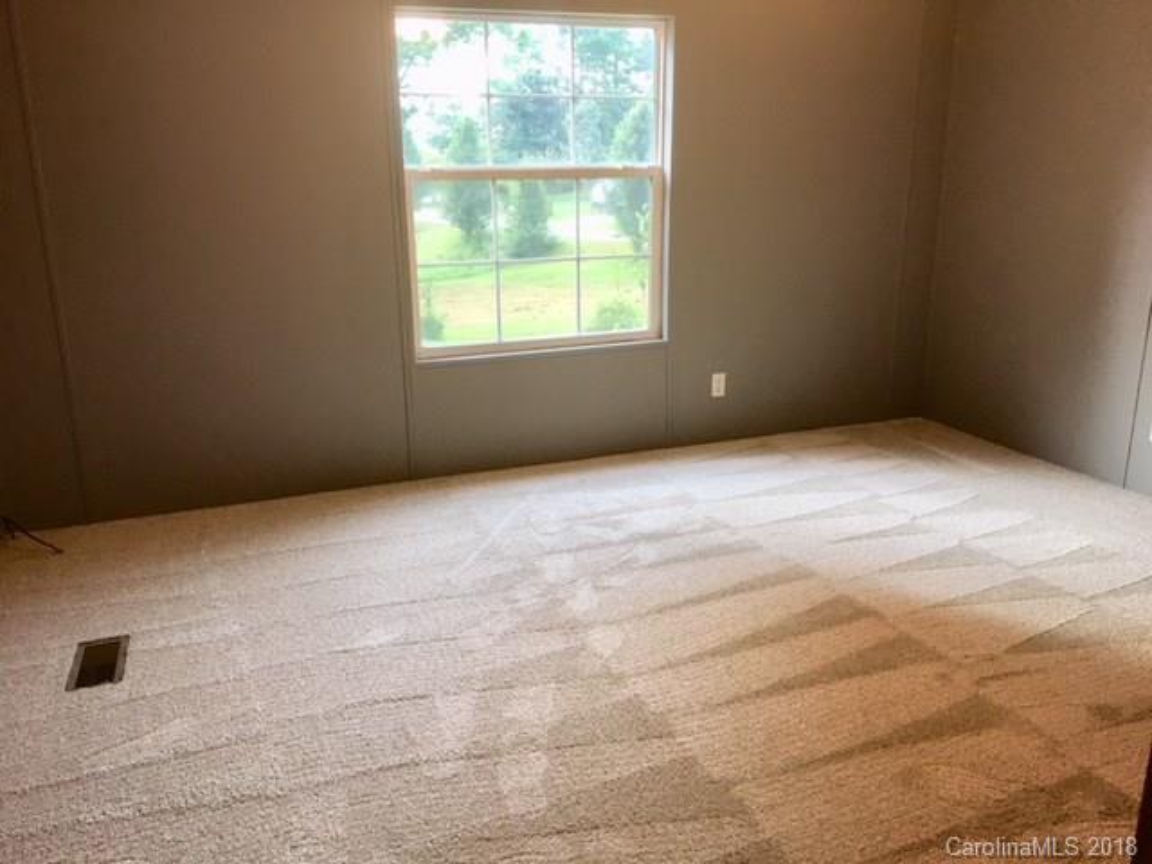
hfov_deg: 61.7
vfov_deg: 48.2
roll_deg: +0.4
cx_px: 576
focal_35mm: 29
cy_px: 432
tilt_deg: -15.3
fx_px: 965
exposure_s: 1/30
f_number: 2.2
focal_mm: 4.15
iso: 40
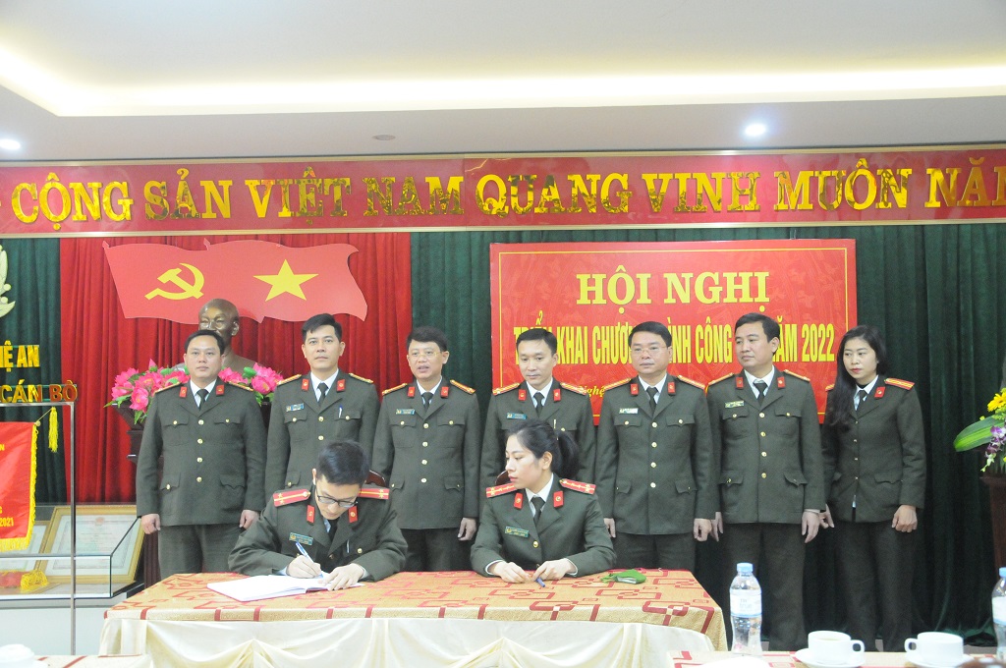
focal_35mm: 36
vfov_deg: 36.8
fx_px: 1005
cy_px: 334
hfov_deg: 53.2
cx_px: 503
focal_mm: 24
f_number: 4.5
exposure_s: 1/80
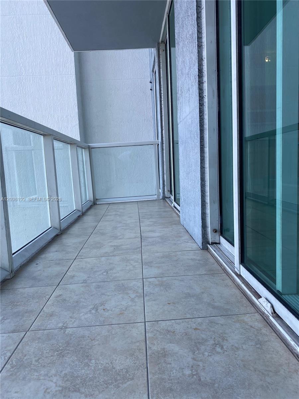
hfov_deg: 53.1
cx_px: 150
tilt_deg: -5.9
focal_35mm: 26
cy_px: 200
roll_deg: +3.0
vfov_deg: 67.3
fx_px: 299
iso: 32
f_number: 1.8
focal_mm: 4.25
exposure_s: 1/375
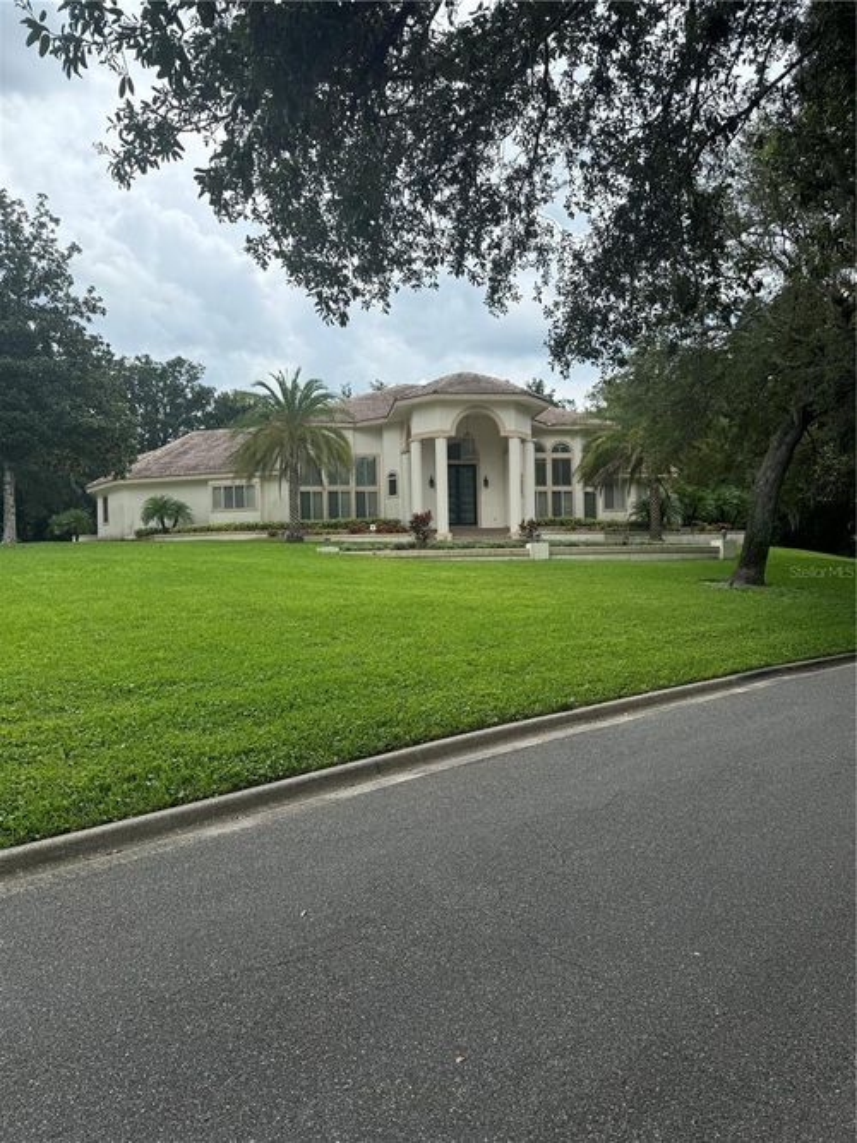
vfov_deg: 71.6
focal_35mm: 24
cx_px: 428
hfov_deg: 56.8
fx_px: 792
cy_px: 572
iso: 80
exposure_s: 1/2604
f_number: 1.78
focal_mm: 6.76
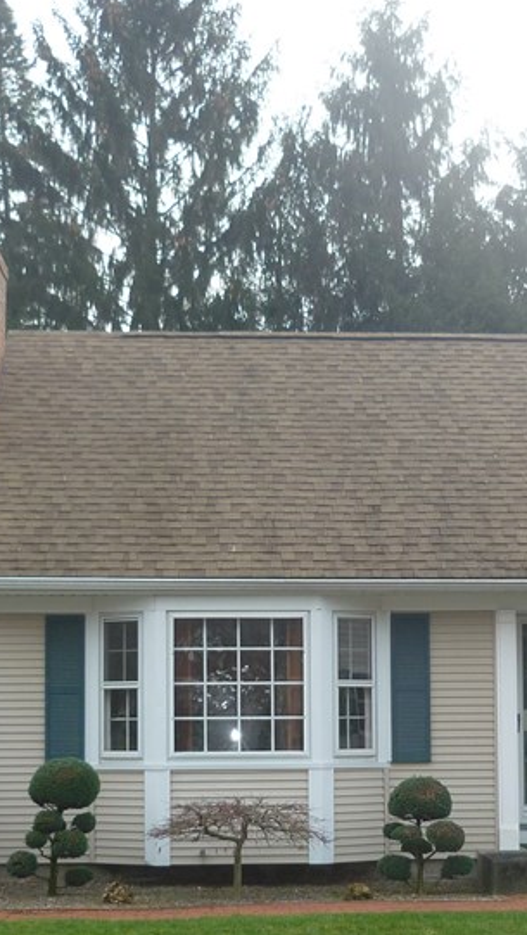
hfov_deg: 17.7
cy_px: 624
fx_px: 1686
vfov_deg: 30.7
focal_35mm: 68
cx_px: 340
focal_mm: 5.5
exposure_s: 1/320
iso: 100
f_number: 2.8
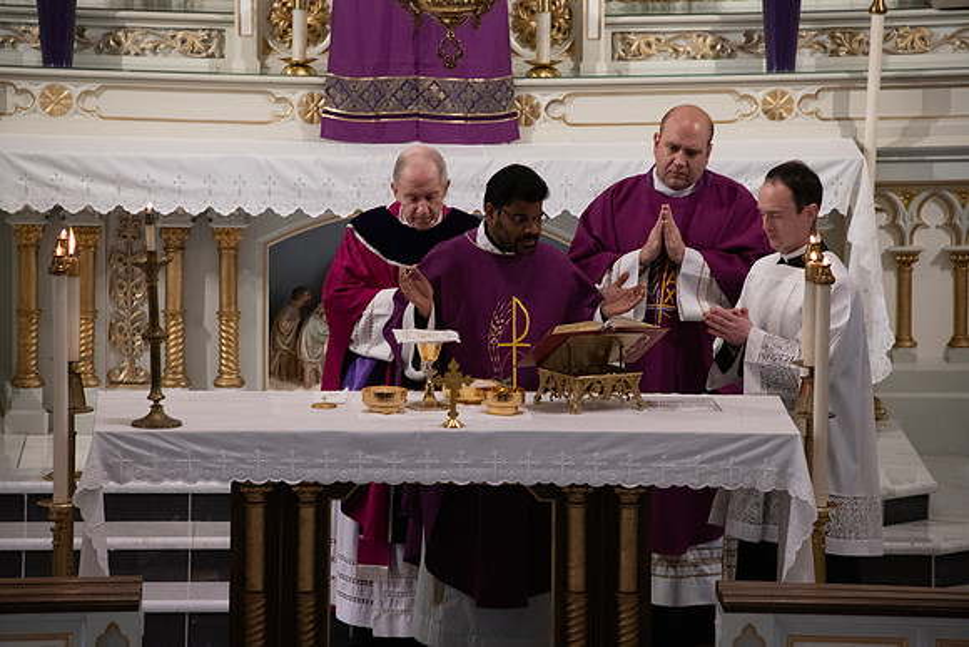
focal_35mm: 300
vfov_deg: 4.6
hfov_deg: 6.9
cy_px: 324
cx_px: 484
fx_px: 8077
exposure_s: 1/100
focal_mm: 300
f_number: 9
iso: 4000
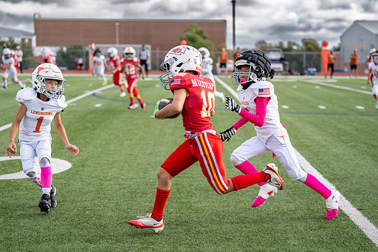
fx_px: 781
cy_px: 125
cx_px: 179
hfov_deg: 27.2
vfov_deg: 18.3
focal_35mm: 74
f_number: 2.8
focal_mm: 70
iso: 320
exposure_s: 1/2500
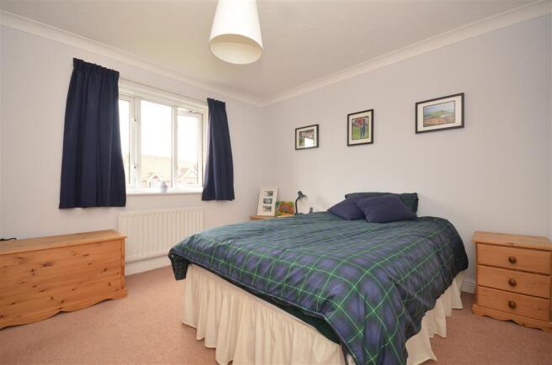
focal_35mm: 15
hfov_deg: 100.5
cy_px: 182
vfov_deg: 77.0
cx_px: 276
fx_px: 229
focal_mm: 10
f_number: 8
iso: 640
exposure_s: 1/8
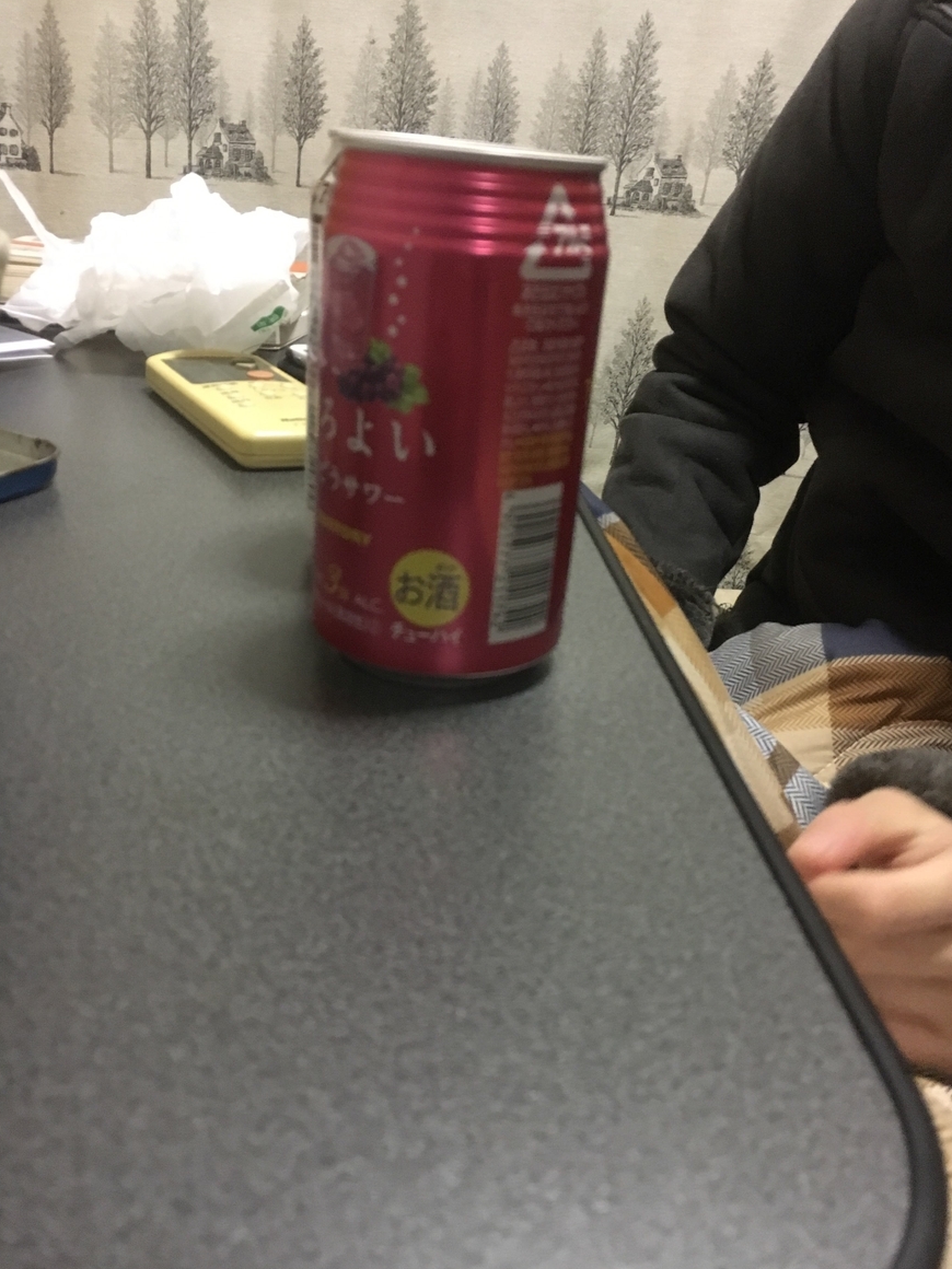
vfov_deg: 60.0
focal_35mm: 30
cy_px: 638
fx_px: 1100
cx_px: 489
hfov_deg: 46.8
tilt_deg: -24.1
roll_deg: -5.8
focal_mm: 4.15
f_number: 2.2
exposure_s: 1/15
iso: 250
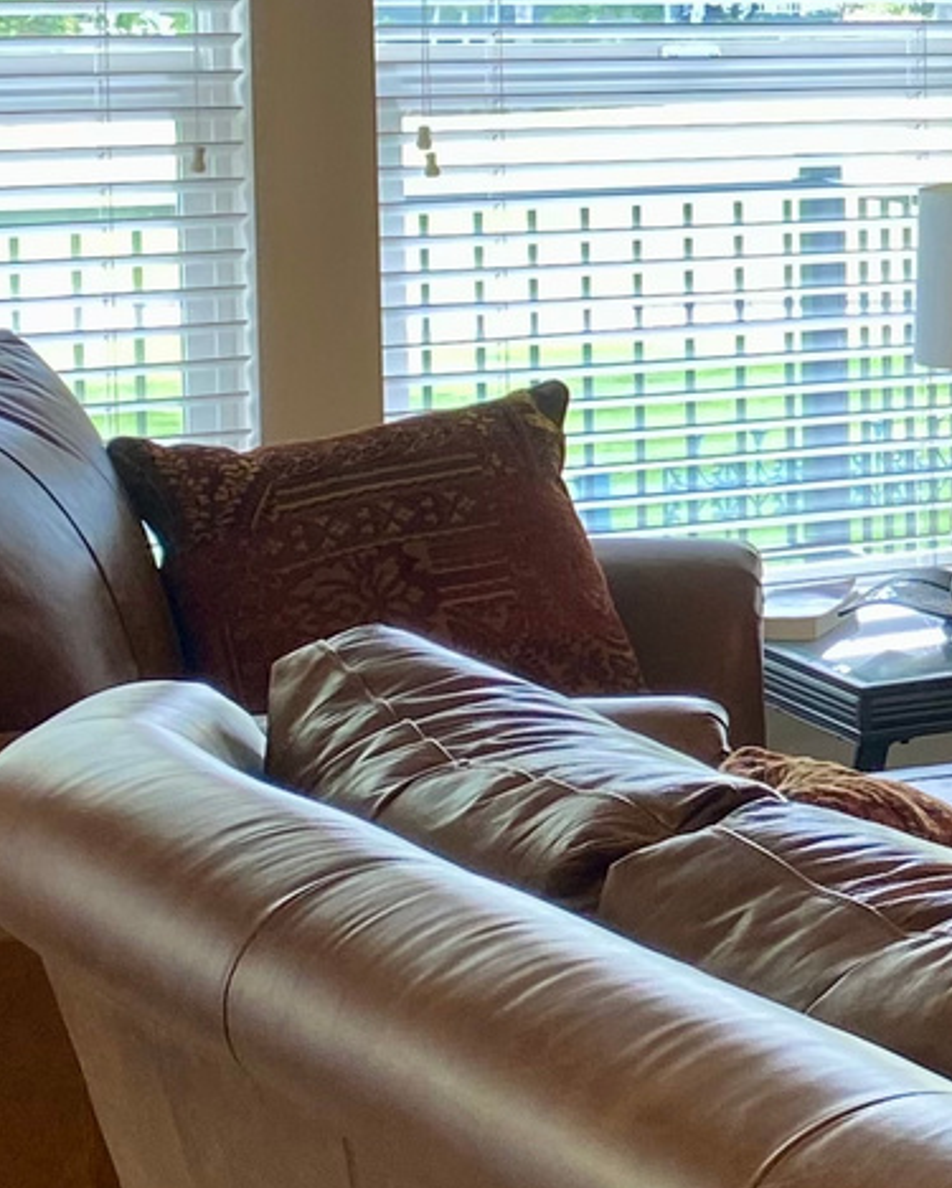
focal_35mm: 111
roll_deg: -0.1
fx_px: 3906
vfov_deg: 17.1
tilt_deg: -5.2
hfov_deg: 11.8
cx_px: 2122
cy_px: 206
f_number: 1.8
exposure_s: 1/60
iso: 64
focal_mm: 4.25
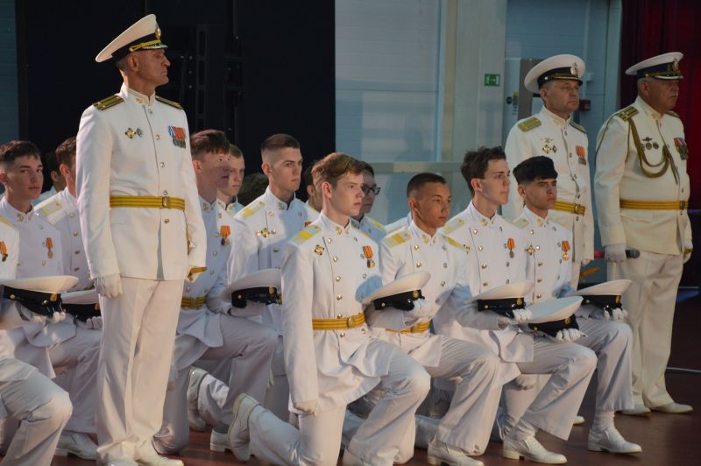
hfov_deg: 15.2
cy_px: 233
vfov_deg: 10.1
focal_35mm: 135
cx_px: 350
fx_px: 2627
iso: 1250
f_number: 5.3
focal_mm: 90
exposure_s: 1/60
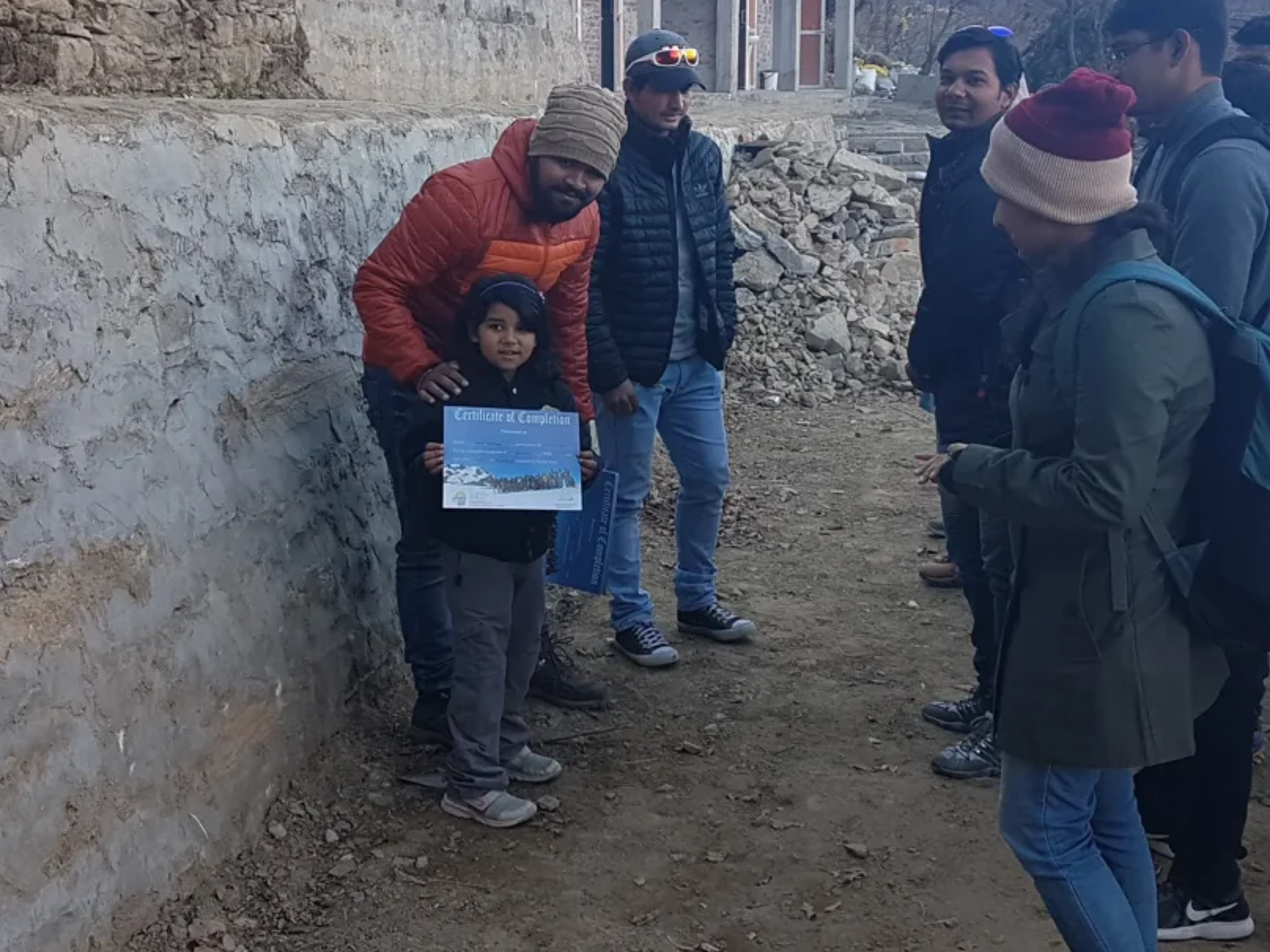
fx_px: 1211
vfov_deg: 42.7
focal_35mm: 33
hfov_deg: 55.4
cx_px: 647
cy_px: 373
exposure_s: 1/168
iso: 40
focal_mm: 4.2
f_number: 1.7
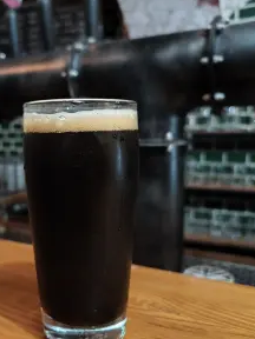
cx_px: 81
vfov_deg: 56.8
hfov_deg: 43.4
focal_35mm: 32
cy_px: 175
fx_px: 314
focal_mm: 6.06
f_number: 1.7
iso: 4000
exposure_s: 1/16.7
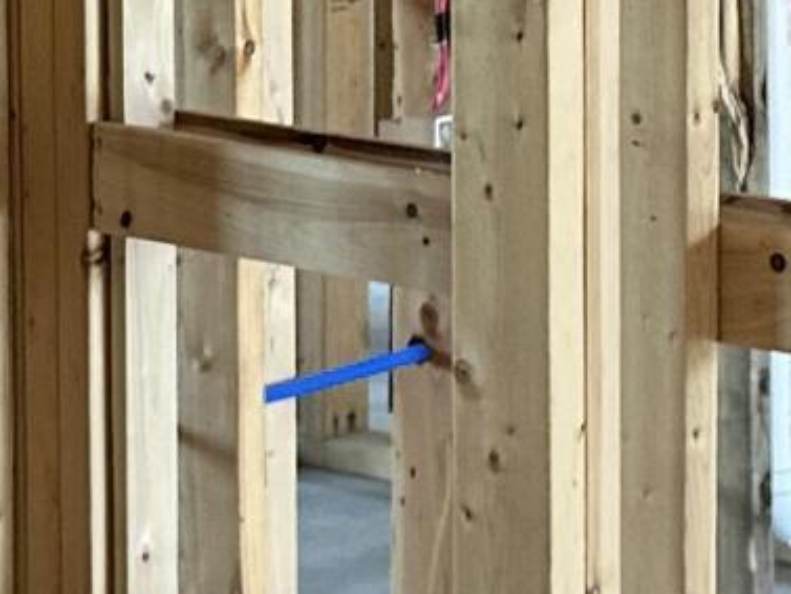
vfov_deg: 7.7
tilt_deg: -6.0
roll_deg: -1.0
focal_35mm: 191
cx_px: 850
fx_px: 4366
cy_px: -44
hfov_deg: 10.2
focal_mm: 6.86
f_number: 1.78
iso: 160
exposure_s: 1/121
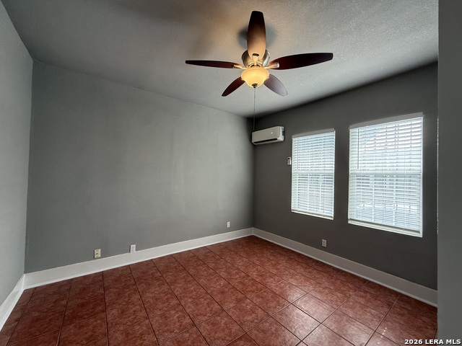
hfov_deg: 102.1
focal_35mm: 14
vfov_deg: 85.7
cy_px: 173
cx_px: 231
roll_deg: -2.1
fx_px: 187
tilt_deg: +1.0
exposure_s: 1/99
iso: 200
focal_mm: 2.22
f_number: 2.2
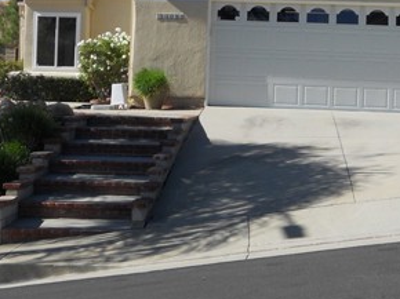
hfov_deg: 23.2
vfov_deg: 17.4
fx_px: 970
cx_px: 276
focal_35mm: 84
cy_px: 65
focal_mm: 6.9
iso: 80
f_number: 3.9
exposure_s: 1/800
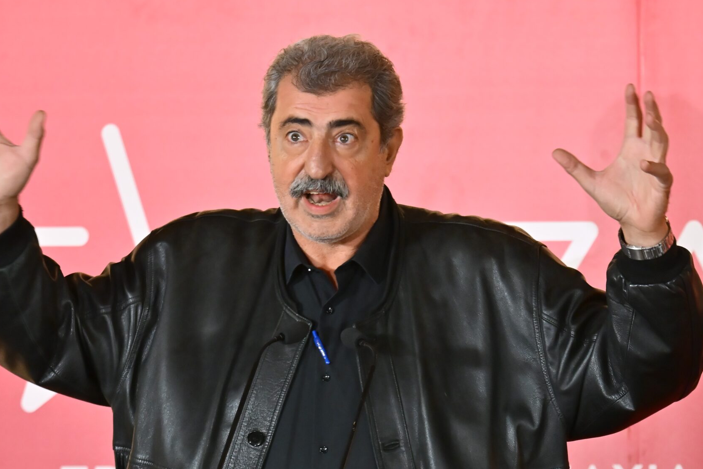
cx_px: 378
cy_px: 347
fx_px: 11054
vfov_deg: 2.4
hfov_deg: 3.6
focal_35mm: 566
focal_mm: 370
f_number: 6
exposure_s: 1/250
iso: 4500
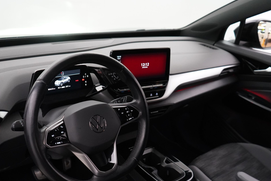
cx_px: 132
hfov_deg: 51.9
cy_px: 117
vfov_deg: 35.7
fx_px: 279
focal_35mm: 37
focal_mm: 28
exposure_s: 1/160
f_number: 3.5
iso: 6400
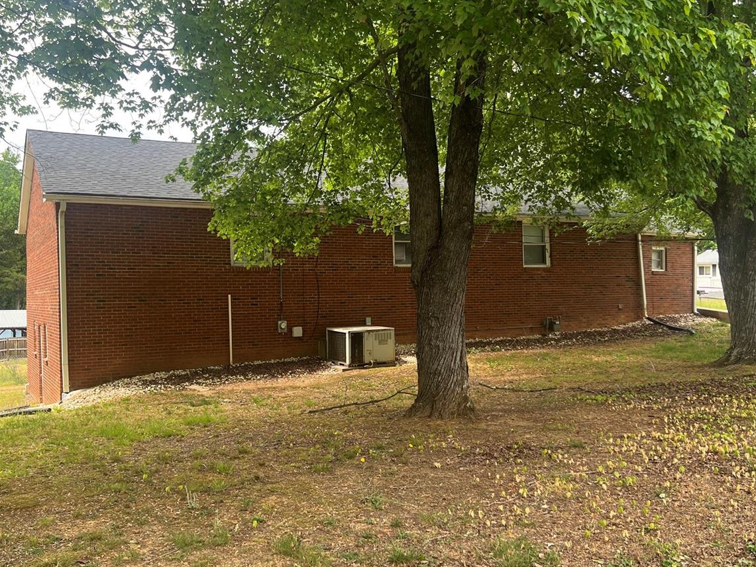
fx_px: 764
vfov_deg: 40.7
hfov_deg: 52.6
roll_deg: +0.9
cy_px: 293
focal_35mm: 35
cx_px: 381
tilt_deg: +0.3
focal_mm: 5.7
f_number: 1.5
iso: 50
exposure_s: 1/506
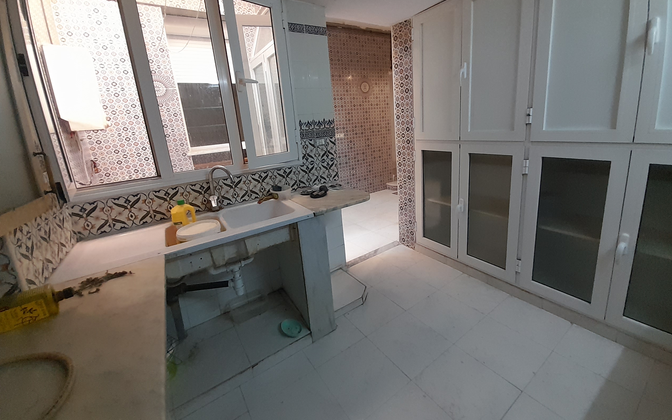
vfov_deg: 77.9
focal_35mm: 14
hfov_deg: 105.3
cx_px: 339
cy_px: 172
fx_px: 256
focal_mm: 1.13
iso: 250
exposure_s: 1/50
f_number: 2.2
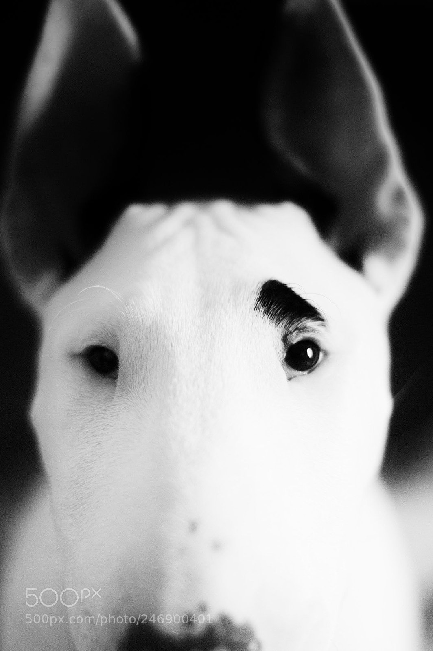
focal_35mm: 75
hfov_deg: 18.2
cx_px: 216
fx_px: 1355
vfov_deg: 27.0
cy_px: 326
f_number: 1.8
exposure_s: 1/250
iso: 400
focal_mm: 50
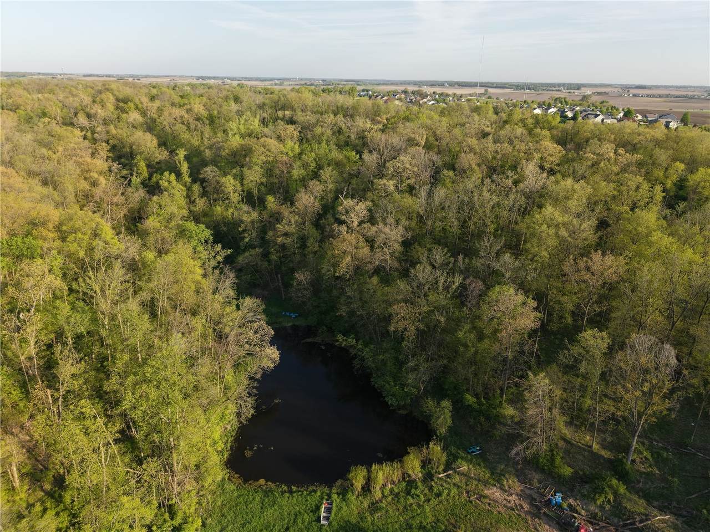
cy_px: 266
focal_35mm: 24
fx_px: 492
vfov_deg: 56.8
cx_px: 355
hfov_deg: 71.6
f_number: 1.8
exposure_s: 1/240
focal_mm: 8.67
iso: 170
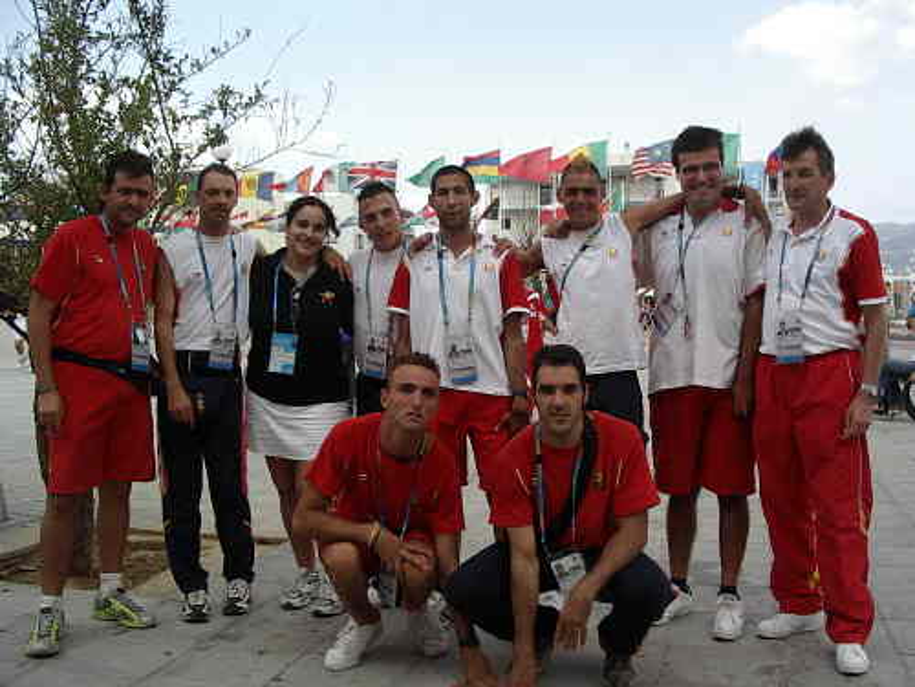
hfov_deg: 49.0
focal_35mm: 38
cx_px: 458
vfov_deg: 37.7
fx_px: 1004
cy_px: 344
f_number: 4.8
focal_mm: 5.8
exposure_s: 1/200
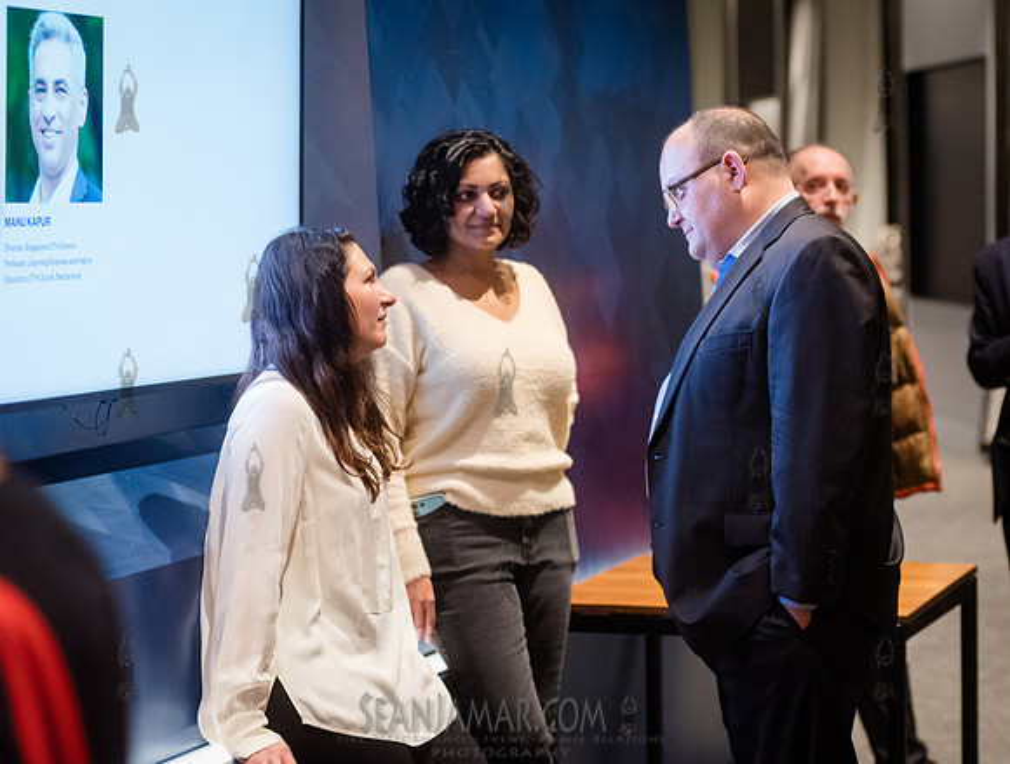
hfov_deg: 20.5
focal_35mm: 95
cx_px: 594
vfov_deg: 15.6
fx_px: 2794
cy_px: 355
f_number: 3.5
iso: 6400
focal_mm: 80
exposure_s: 1/160
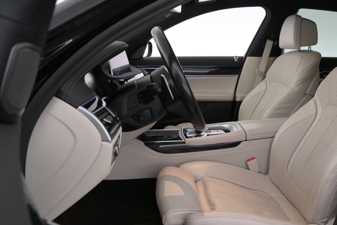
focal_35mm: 34
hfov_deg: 54.1
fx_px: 318
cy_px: 137
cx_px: 238
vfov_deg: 38.7
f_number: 4.5
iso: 2500
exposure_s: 1/80
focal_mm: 16
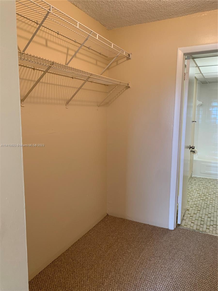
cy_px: 146
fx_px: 218
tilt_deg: -5.8
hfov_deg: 53.1
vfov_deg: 67.3
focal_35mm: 26
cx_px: 109
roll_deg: -0.1
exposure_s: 1/60
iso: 80
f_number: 1.8
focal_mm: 4.25
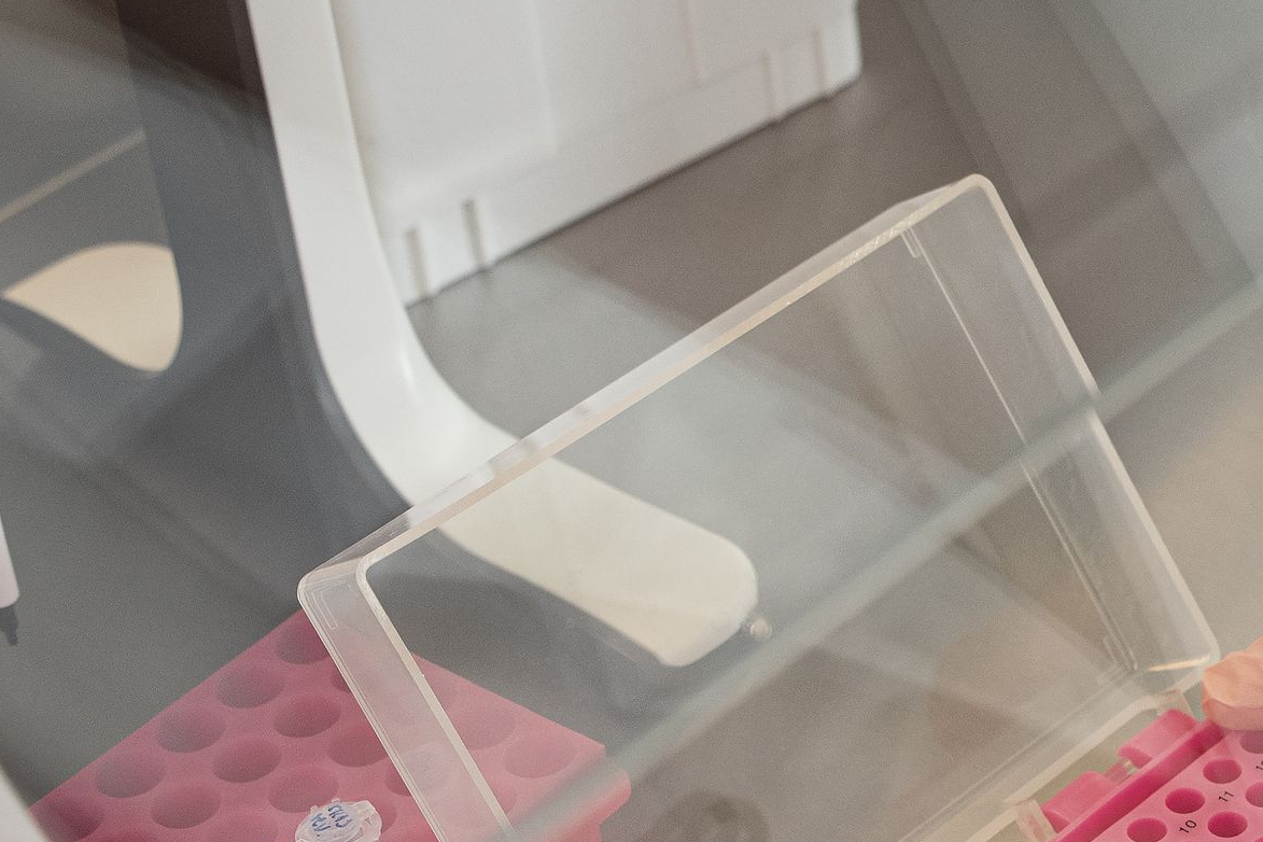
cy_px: 427
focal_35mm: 112
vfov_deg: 12.2
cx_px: 998
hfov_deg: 18.1
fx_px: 3929
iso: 250
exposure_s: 1/320
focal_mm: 34
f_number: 5
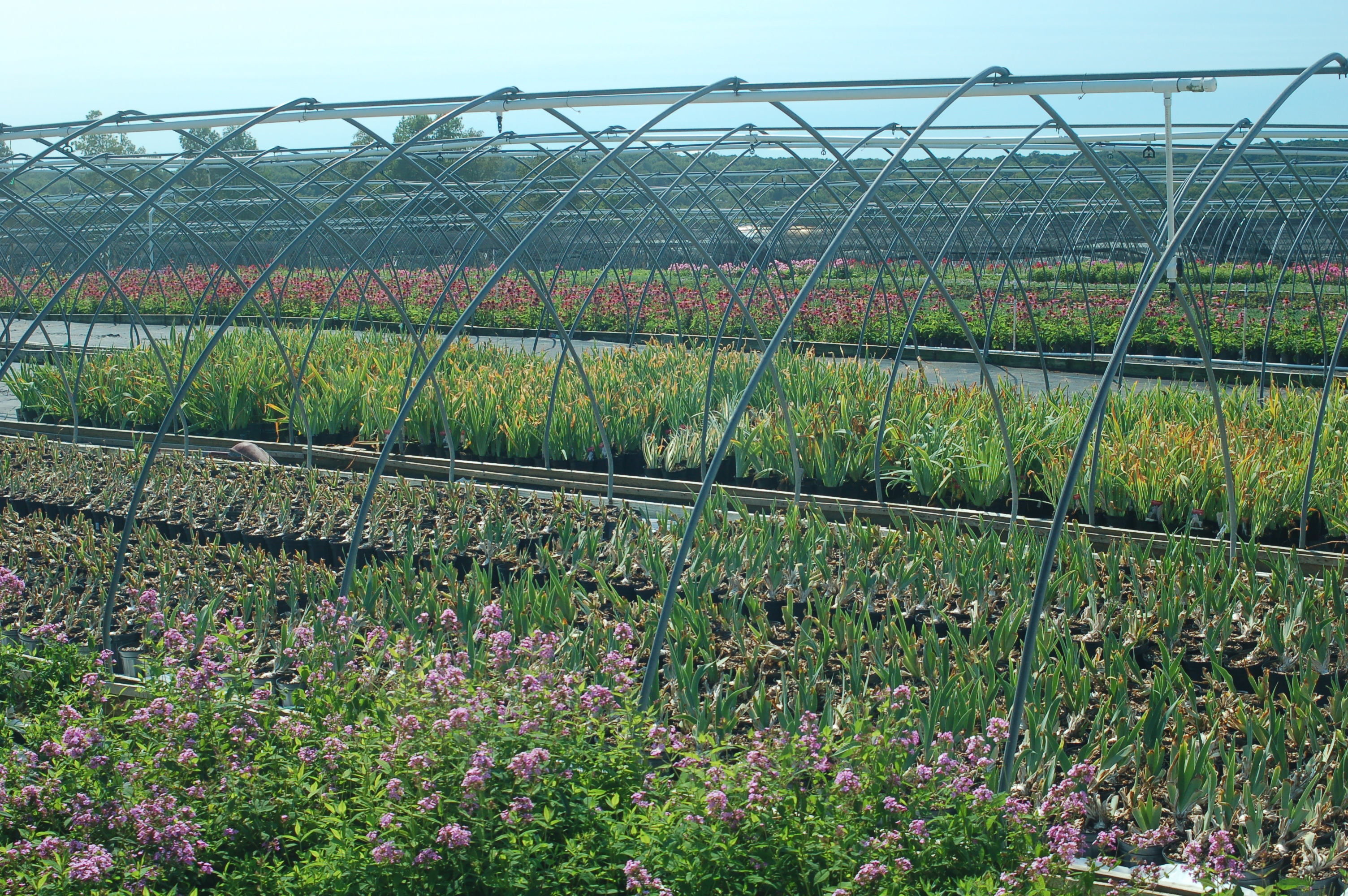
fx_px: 1964
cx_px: 674
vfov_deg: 25.7
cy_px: 448
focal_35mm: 52
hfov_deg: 37.9
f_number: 7.1
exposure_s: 1/200
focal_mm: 35
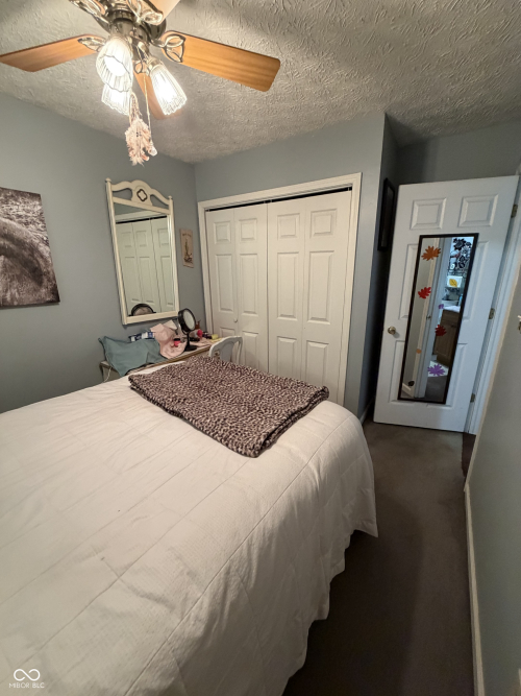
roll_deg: +0.9
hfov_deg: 85.7
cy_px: 348
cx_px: 260
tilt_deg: -18.3
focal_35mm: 14
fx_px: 281
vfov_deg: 102.1
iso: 500
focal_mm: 2.22
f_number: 2.2
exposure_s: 1/60
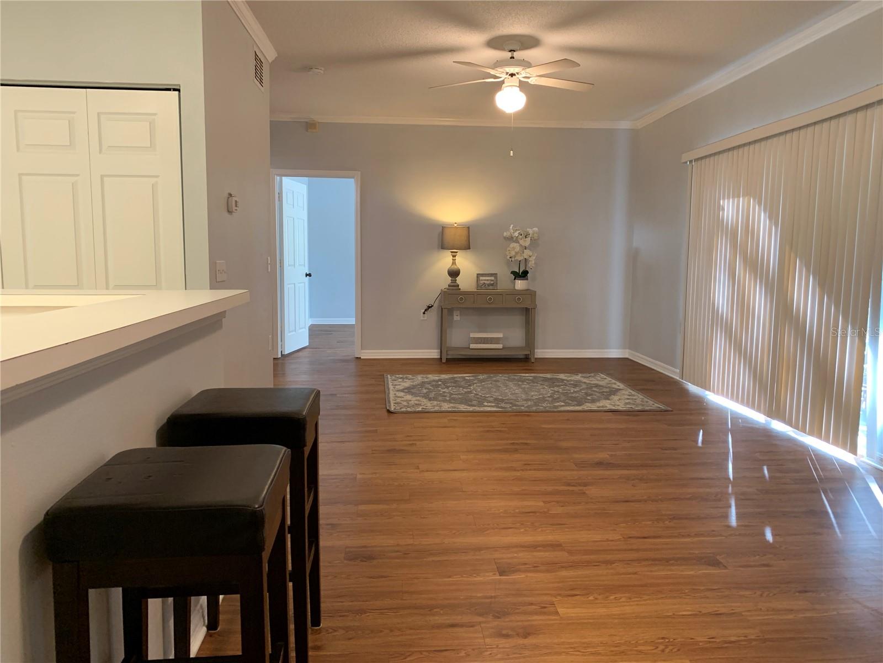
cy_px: 332
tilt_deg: -6.3
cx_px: 442
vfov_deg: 53.1
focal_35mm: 26
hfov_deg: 67.3
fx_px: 663
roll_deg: -0.1
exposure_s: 1/60
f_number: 1.8
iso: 200
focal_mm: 4.25
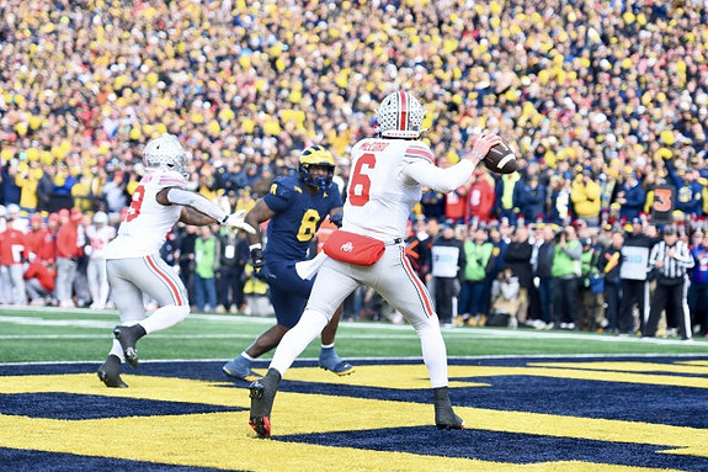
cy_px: 236
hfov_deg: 19.3
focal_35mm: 106
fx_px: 2084
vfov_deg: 12.9
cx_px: 356
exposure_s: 1/1000
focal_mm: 105
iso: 400
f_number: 2.8
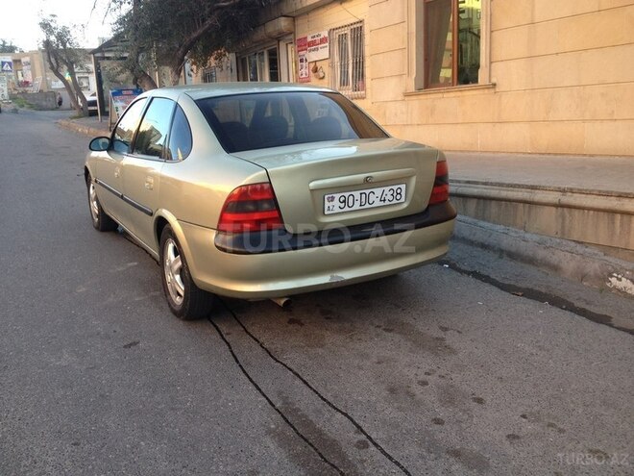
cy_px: 238
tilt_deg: -17.9
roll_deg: +2.2
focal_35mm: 35
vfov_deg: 40.7
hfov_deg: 52.6
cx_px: 317
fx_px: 641
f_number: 2.4
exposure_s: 1/120
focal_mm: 4.28
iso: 50
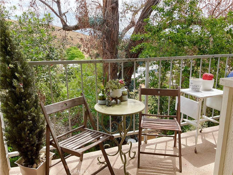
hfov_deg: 61.7
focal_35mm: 29
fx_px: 195
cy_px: 88
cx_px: 116
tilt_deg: -13.8
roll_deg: +0.2
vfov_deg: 48.2
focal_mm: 3
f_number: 1.8
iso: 16
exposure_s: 1/574
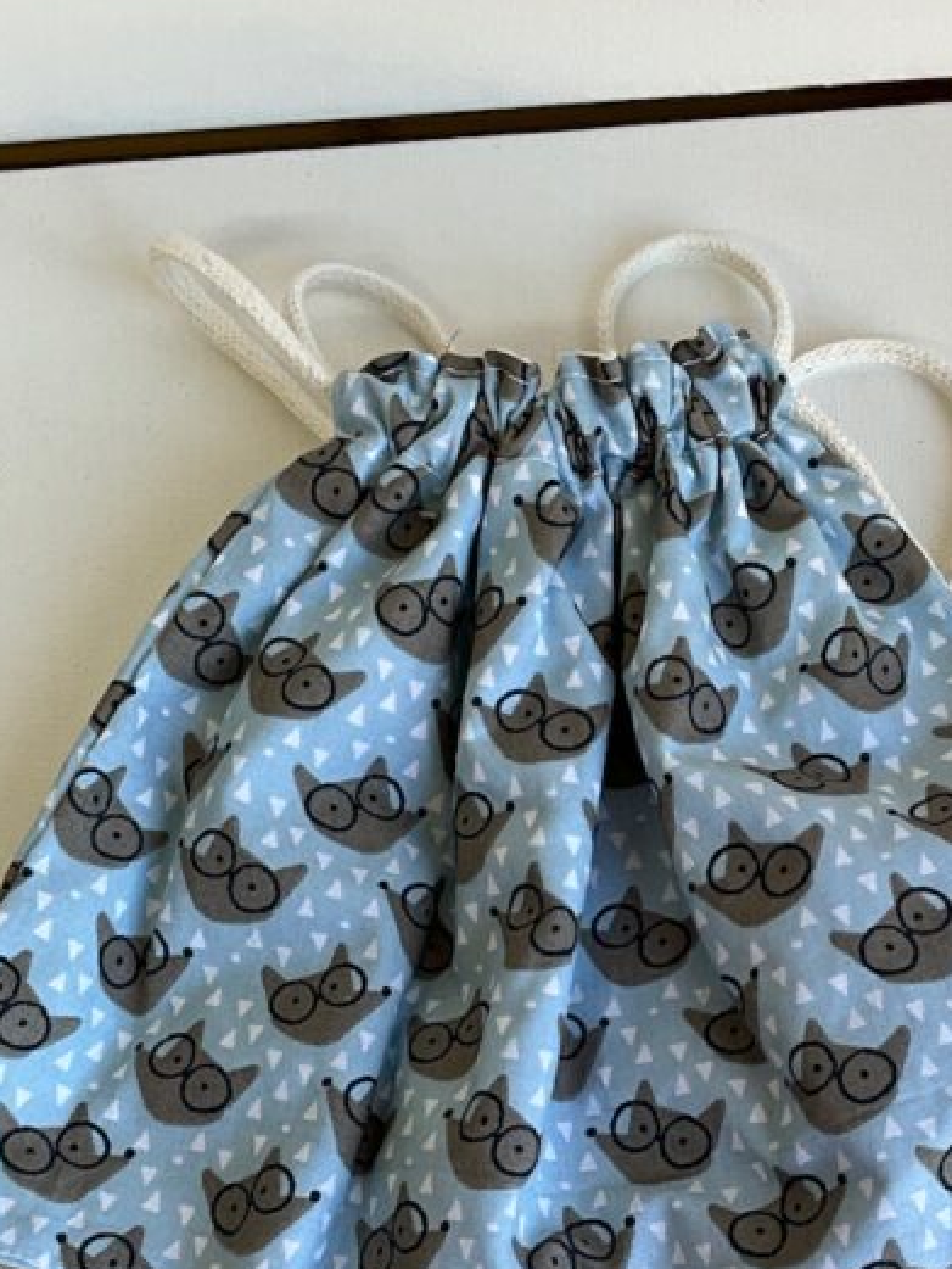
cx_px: 614
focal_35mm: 57
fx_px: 2089
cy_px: 1025
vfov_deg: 32.8
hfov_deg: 25.6
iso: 20
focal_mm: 3
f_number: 1.8
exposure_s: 1/100
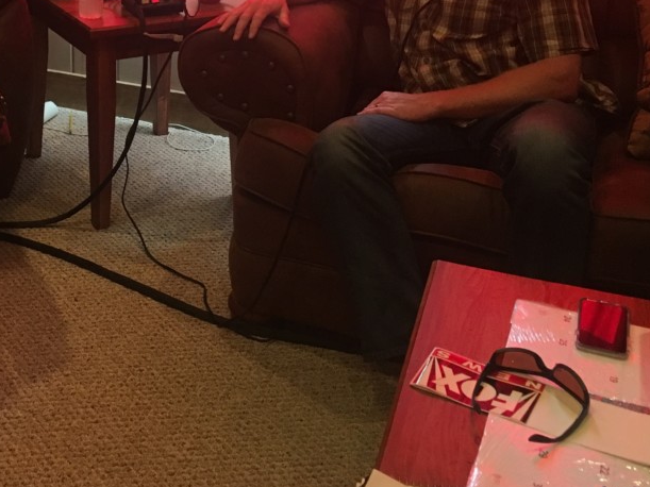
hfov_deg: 32.7
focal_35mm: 57
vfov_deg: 24.9
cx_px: 117
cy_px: 45
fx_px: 1070
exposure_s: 1/30
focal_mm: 4.15
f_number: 2.2
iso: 160
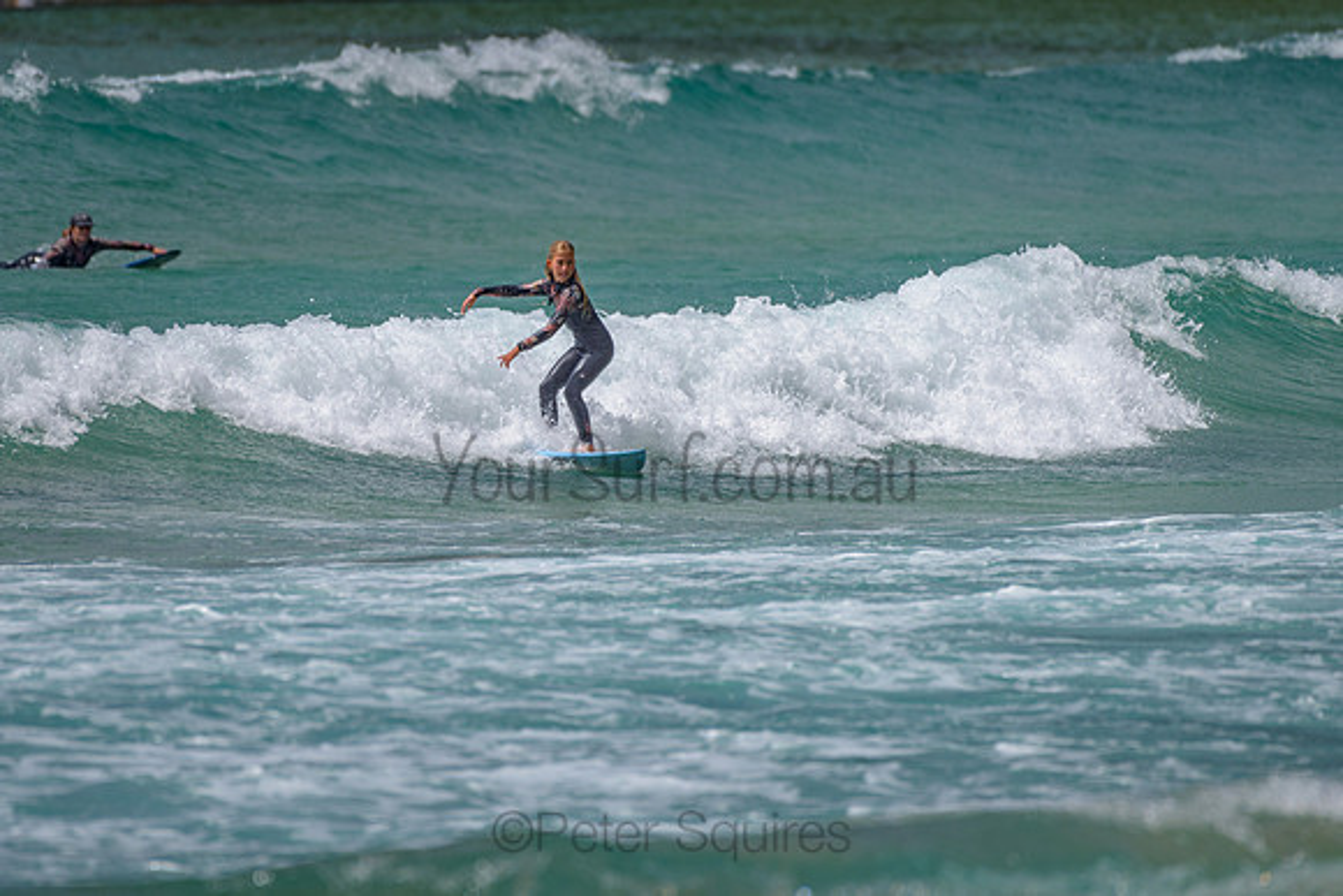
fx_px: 22870
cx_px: 561
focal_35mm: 613
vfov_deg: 2.2
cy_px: 348
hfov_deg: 3.4
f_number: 5.6
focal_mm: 500
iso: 90
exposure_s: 1/2000
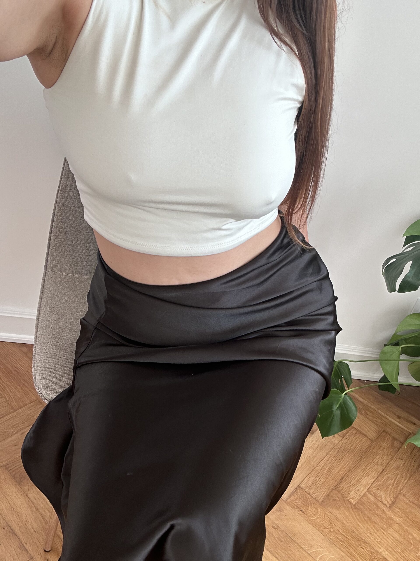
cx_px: 210
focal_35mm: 30
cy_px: 280
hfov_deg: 46.8
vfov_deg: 60.0
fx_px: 485
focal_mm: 2.69
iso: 25
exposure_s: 1/121
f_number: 1.9
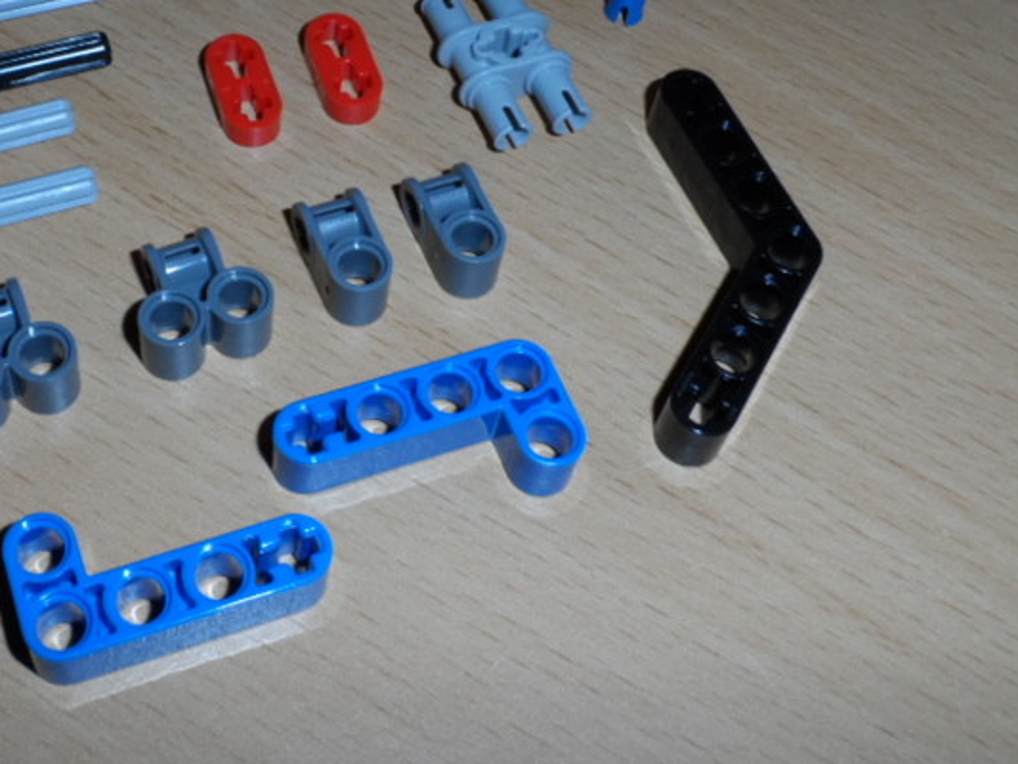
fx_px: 1588
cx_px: 260
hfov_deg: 34.8
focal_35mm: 54
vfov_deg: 26.5
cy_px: 137
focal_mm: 5.3
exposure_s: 1/15
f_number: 6.8
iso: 100
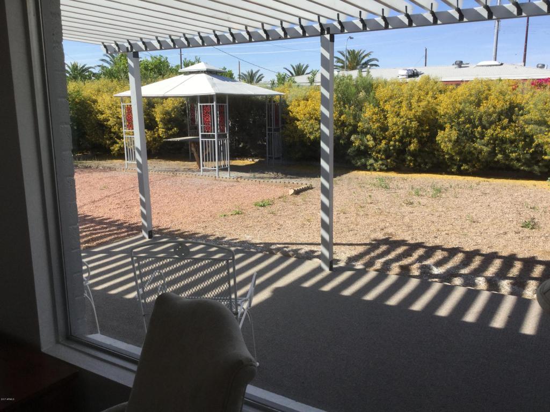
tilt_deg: -12.0
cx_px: 275
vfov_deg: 45.4
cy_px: 206
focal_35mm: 31
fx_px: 493
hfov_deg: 58.4
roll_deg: -0.2
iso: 25
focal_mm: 3.3
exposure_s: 1/970
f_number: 2.4
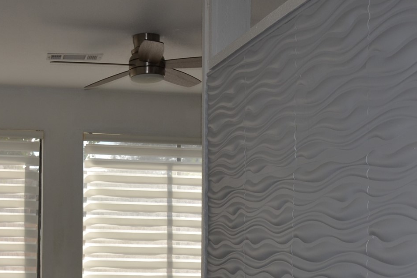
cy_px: 266
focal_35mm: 69
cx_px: 94
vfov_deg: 19.3
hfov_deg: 28.7
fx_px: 799
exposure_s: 1/200
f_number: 5
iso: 100
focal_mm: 20
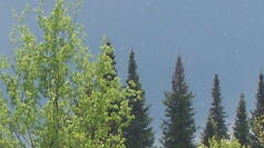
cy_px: 151
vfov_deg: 3.7
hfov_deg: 6.6
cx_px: 52
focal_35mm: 325
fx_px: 2274
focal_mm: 11.5
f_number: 3.2
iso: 80
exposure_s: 1/800
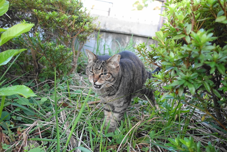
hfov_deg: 73.7
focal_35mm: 24
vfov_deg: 53.1
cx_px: 114
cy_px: 76
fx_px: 151
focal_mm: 8.8
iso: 1000
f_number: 2
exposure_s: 1/250
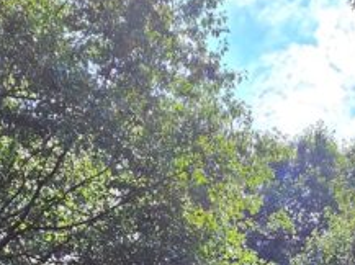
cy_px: 555
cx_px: 202
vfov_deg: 16.4
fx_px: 655
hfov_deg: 30.3
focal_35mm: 64
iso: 32
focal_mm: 2.2
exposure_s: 1/994
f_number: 1.9
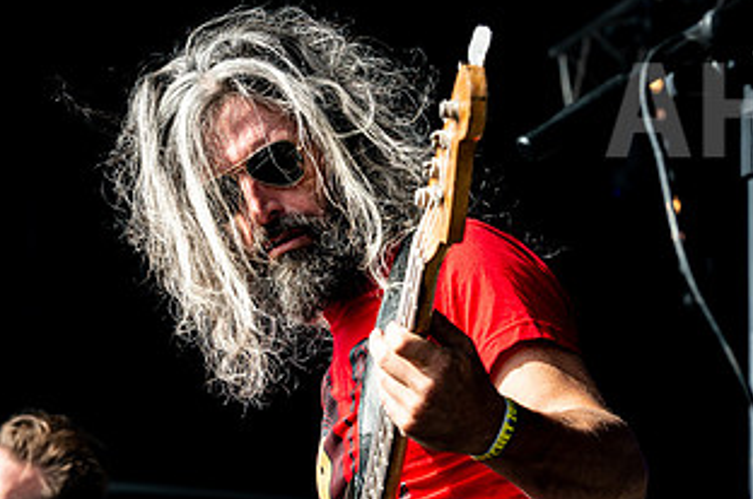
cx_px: 278
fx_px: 3341
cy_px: 395
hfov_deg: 12.8
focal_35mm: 160
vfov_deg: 8.5
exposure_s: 1/640
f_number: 5.6
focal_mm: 86
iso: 400
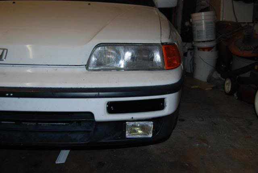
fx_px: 258
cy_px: 86
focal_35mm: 36
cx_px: 129
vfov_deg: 36.9
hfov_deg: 53.1
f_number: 4
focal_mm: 24
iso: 200
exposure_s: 1/60
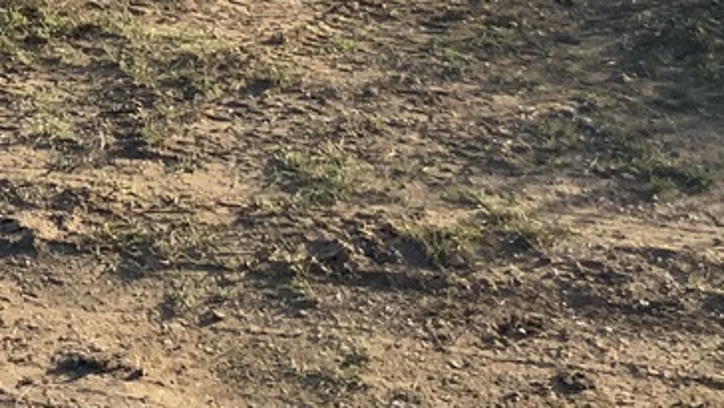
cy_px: -436
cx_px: -171
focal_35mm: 125
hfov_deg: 16.4
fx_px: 2400
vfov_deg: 9.1
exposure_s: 1/1377
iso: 16
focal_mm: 3
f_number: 1.8
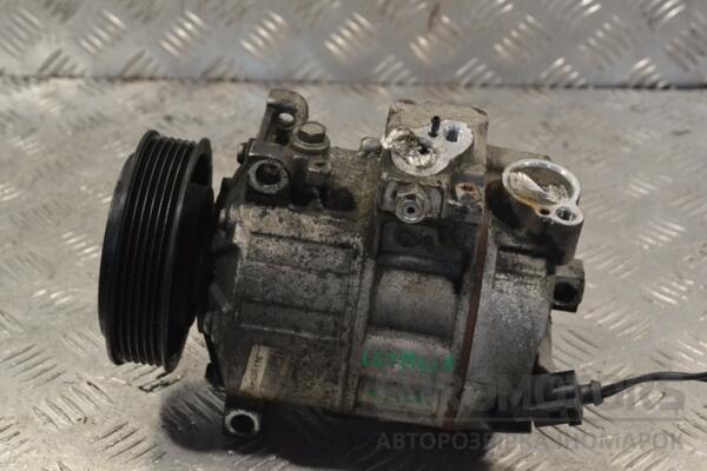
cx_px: 354
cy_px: 236
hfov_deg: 29.9
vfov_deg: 20.2
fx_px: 1326
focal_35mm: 68
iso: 3200
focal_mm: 45
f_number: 8
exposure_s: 1/250
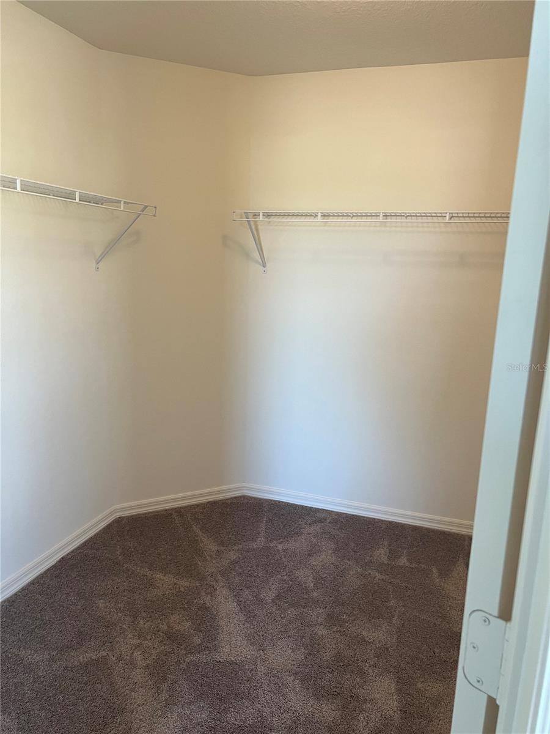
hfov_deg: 53.1
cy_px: 367
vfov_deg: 67.3
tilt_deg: -10.7
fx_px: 551
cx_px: 275
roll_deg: -2.7
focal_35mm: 26
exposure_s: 1/60
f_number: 1.5
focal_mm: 5.7
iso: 100
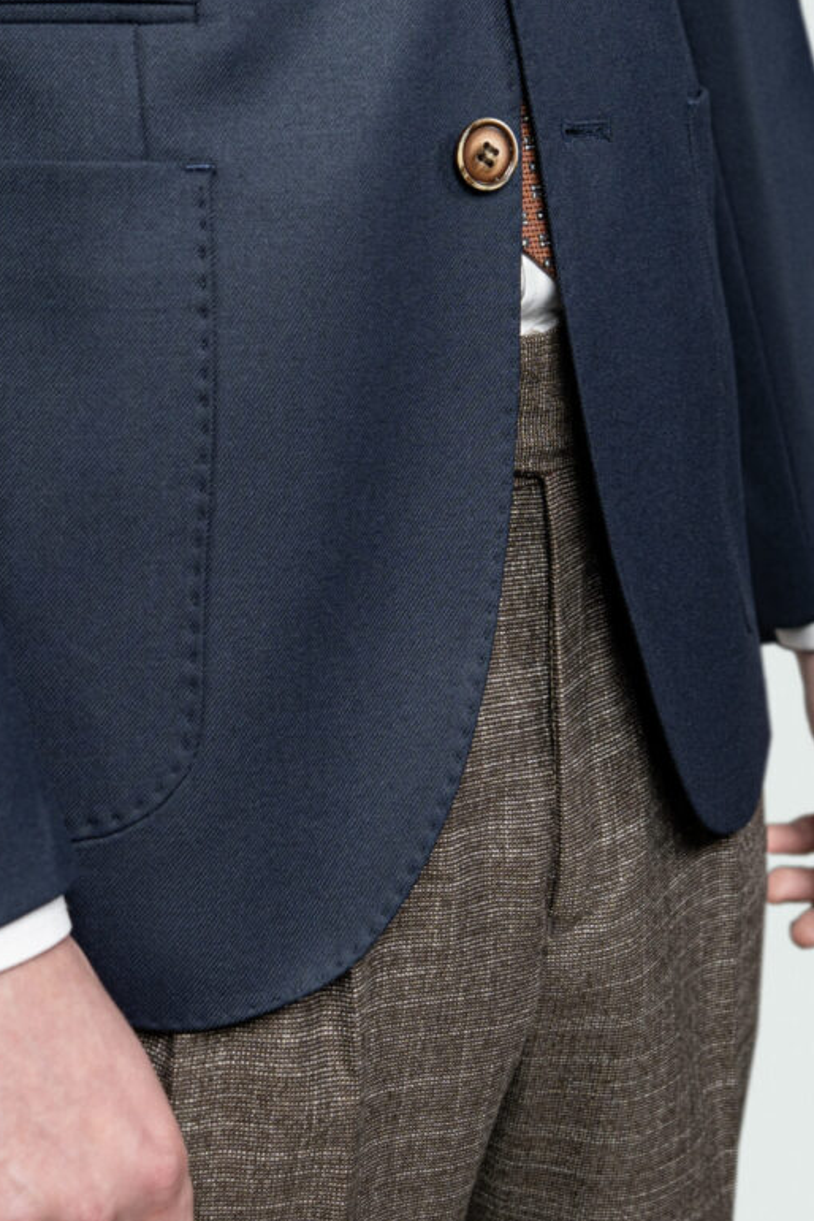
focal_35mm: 49
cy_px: 455
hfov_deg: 27.4
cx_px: 291
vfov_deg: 40.1
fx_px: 1662
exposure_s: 1/100
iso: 100
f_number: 2.8
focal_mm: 24
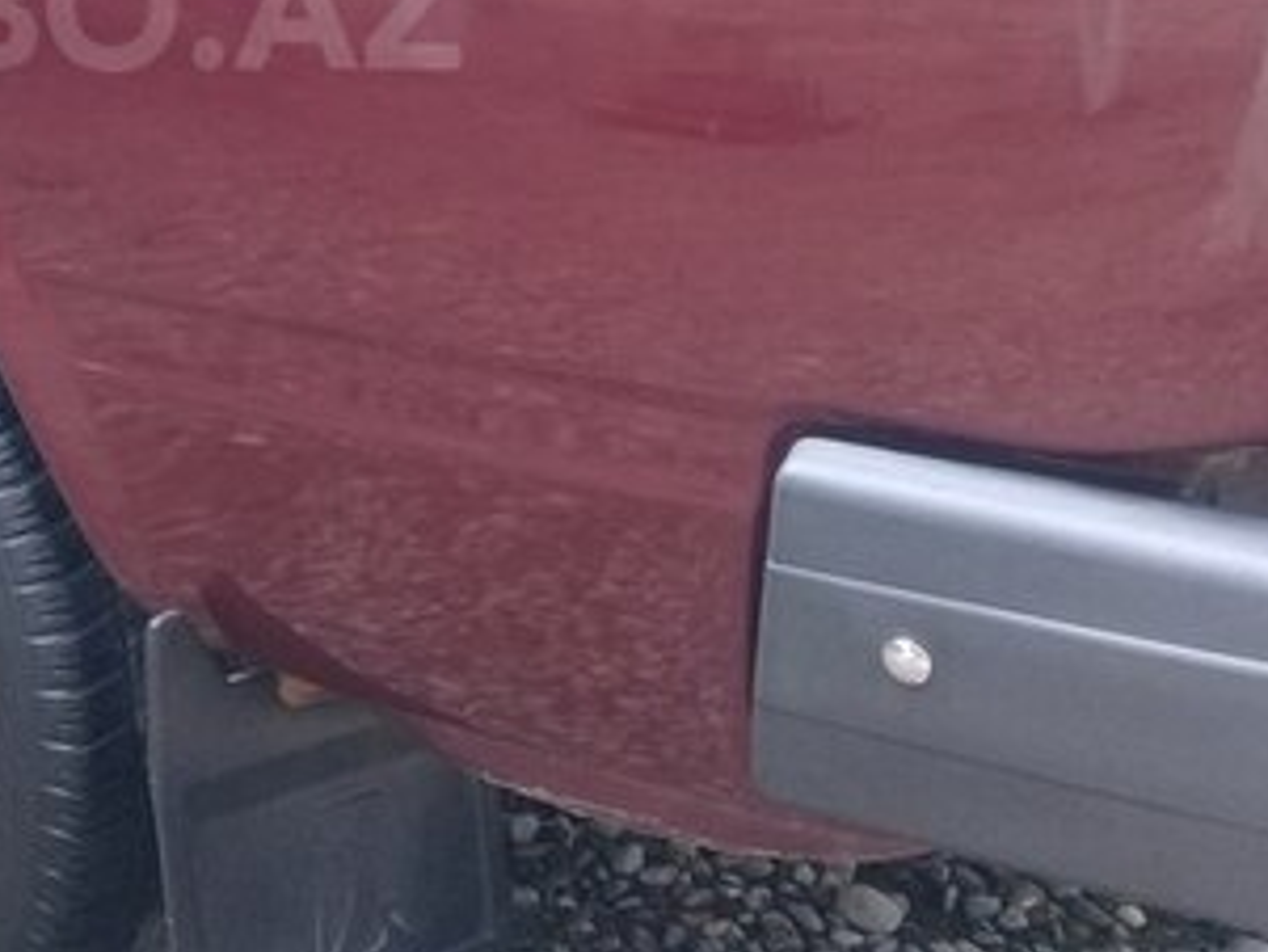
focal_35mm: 68
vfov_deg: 20.9
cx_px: 29
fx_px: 2492
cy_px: 6
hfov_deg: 27.1
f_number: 2.2
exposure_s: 1/120
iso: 80
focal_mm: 3.3
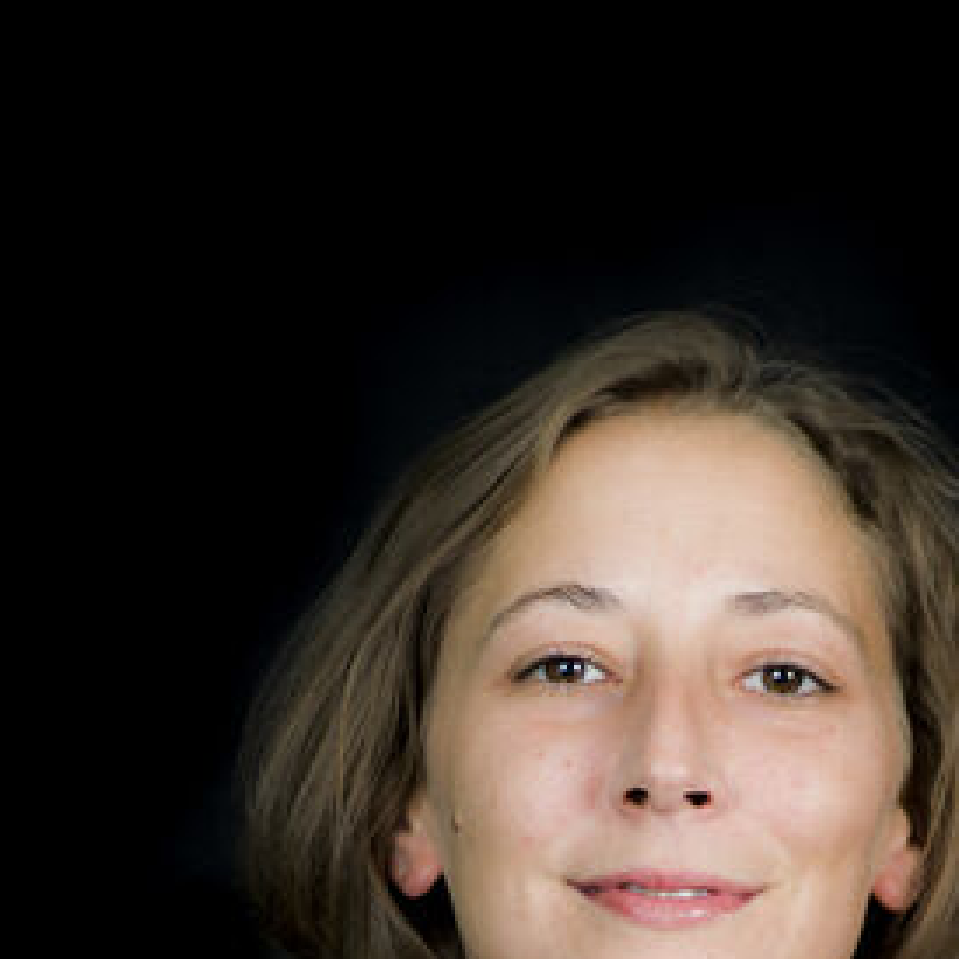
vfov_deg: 6.8
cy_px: 1046
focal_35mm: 255
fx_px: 7993
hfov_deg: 6.9
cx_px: 662
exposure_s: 1/160
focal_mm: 130
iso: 160
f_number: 4.2
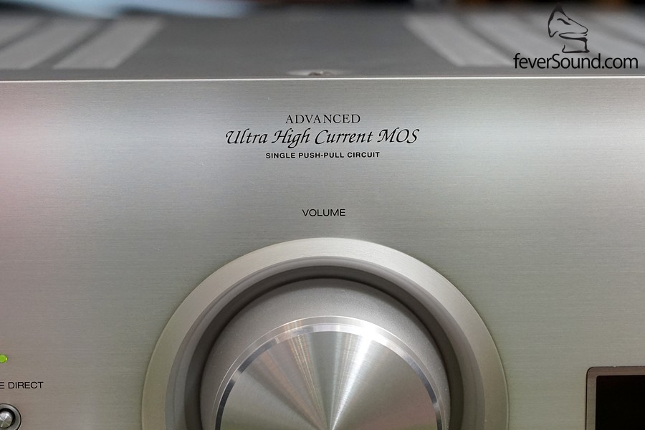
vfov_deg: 15.2
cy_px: 215
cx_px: 322
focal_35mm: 90
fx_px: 1612
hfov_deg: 22.6
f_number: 5.6
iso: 1600
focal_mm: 60
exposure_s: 1/60
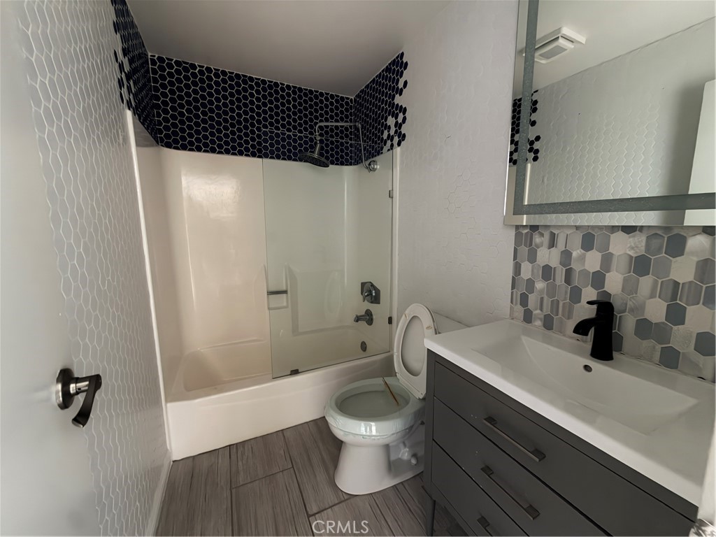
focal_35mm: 14
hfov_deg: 102.1
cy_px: 268
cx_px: 358
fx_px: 290
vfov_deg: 85.7
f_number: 2.2
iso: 250
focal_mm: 2.22
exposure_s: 1/2
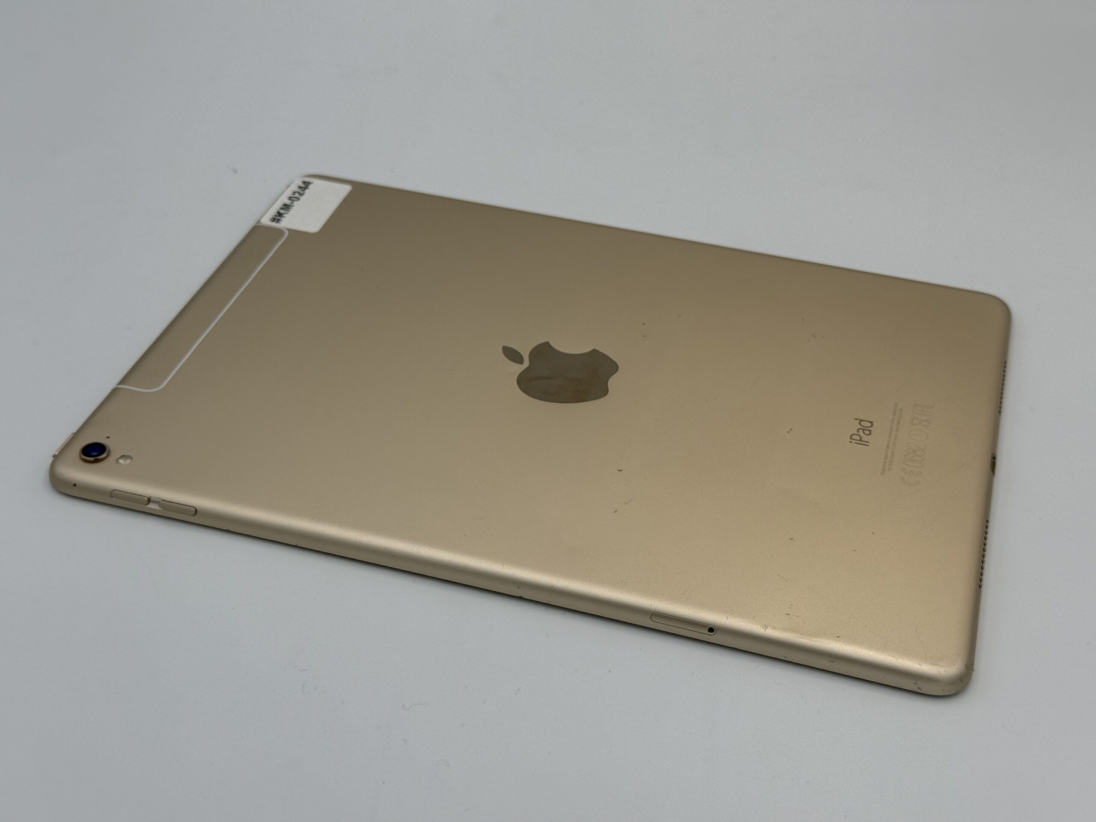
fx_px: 1520
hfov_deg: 39.7
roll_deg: -1.7
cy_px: 411
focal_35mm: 48
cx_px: 548
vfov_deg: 30.3
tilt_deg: -37.4
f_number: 1.78
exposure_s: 1/1377
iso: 64
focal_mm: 6.76
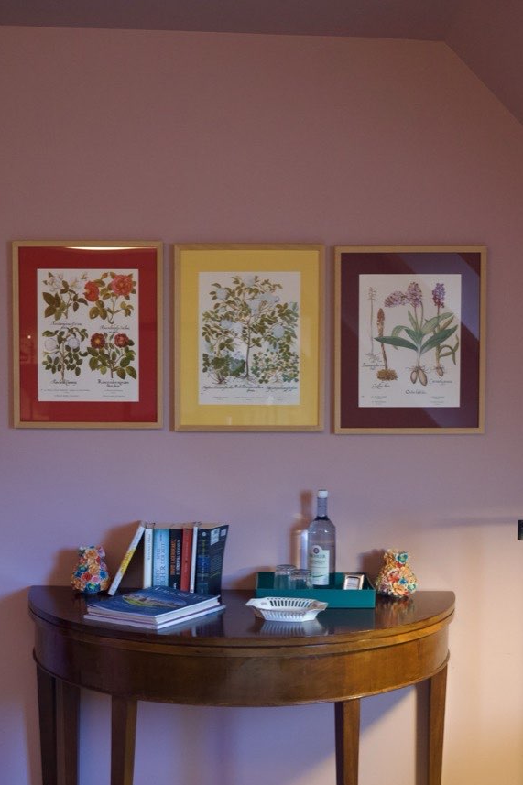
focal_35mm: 49
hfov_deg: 27.5
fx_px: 1068
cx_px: 261
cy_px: 476
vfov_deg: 40.2
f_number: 2.8
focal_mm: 35
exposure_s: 1/400
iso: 3200
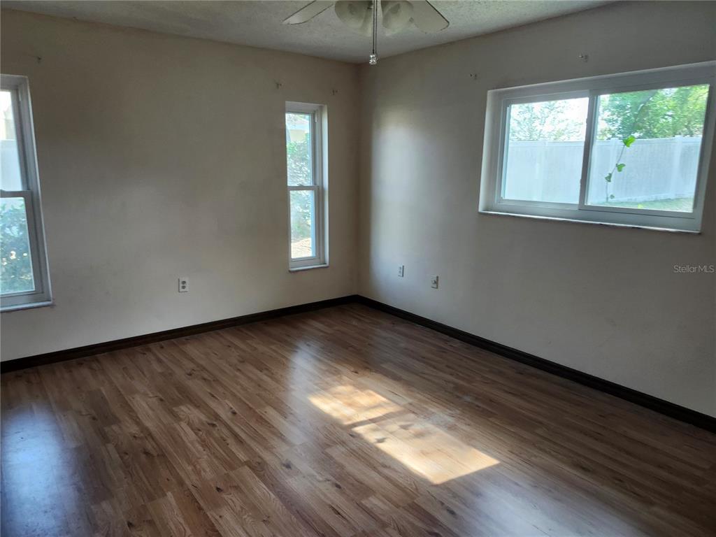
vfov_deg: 58.9
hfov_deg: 73.9
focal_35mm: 23
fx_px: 476
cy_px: 268
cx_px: 358
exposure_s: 1/120
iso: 250
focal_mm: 5.54
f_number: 1.8
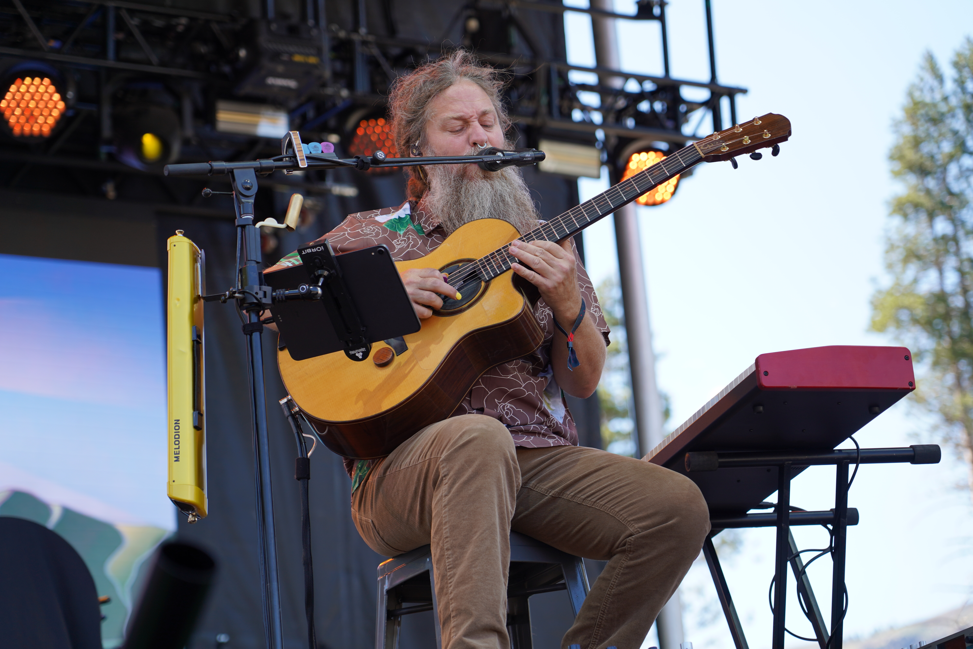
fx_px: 2838
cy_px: 324
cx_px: 486
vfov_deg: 13.0
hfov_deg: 19.5
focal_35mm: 105
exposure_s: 1/160
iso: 100
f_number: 4.5
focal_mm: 105
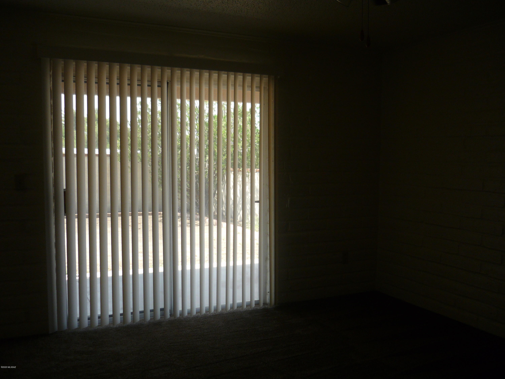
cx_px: 252
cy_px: 190
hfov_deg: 55.4
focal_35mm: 33
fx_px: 481
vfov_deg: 42.9
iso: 100
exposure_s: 1/250
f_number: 2.8
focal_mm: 5.5
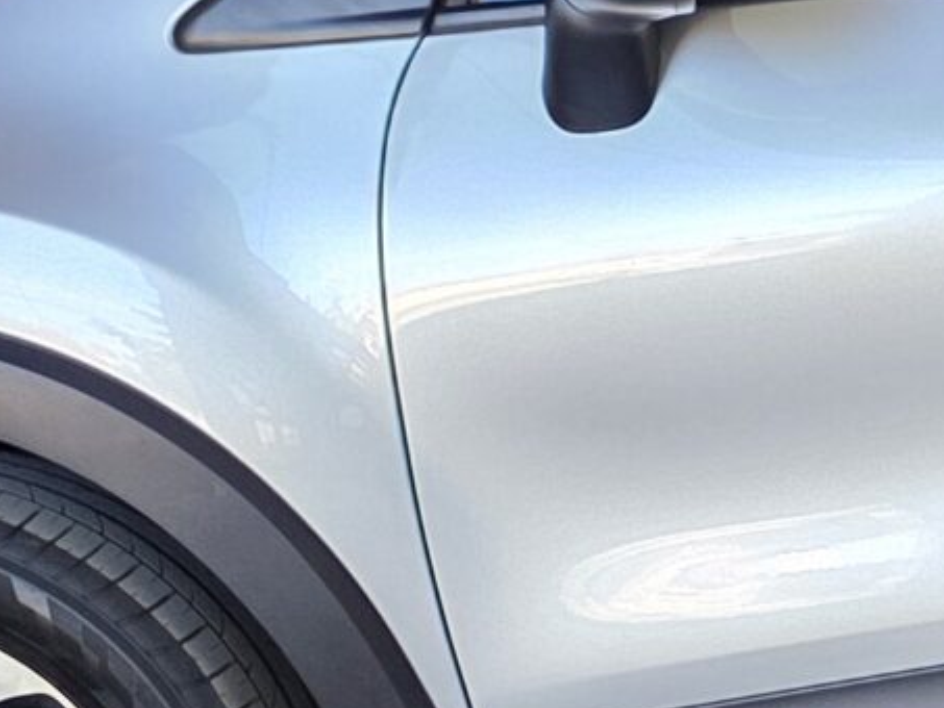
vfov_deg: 11.4
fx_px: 3546
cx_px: 1575
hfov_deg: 13.9
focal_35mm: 130
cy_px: 171
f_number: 1.7
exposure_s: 1/180
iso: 125
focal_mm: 6.3
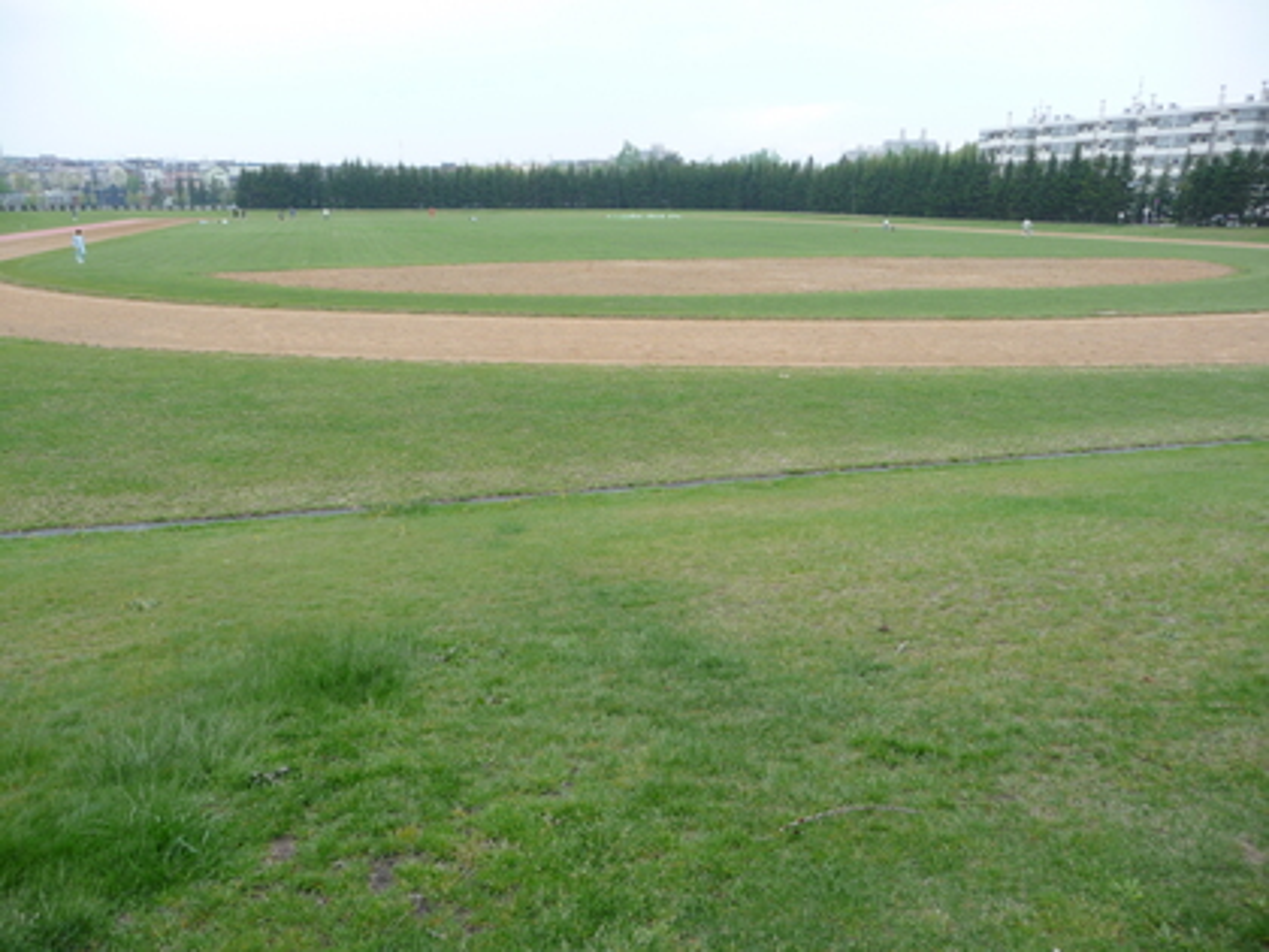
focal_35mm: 28
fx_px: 1026
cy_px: 476
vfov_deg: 49.7
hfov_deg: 63.4
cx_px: 634
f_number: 3.3
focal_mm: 4.7
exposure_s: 1/125
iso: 100
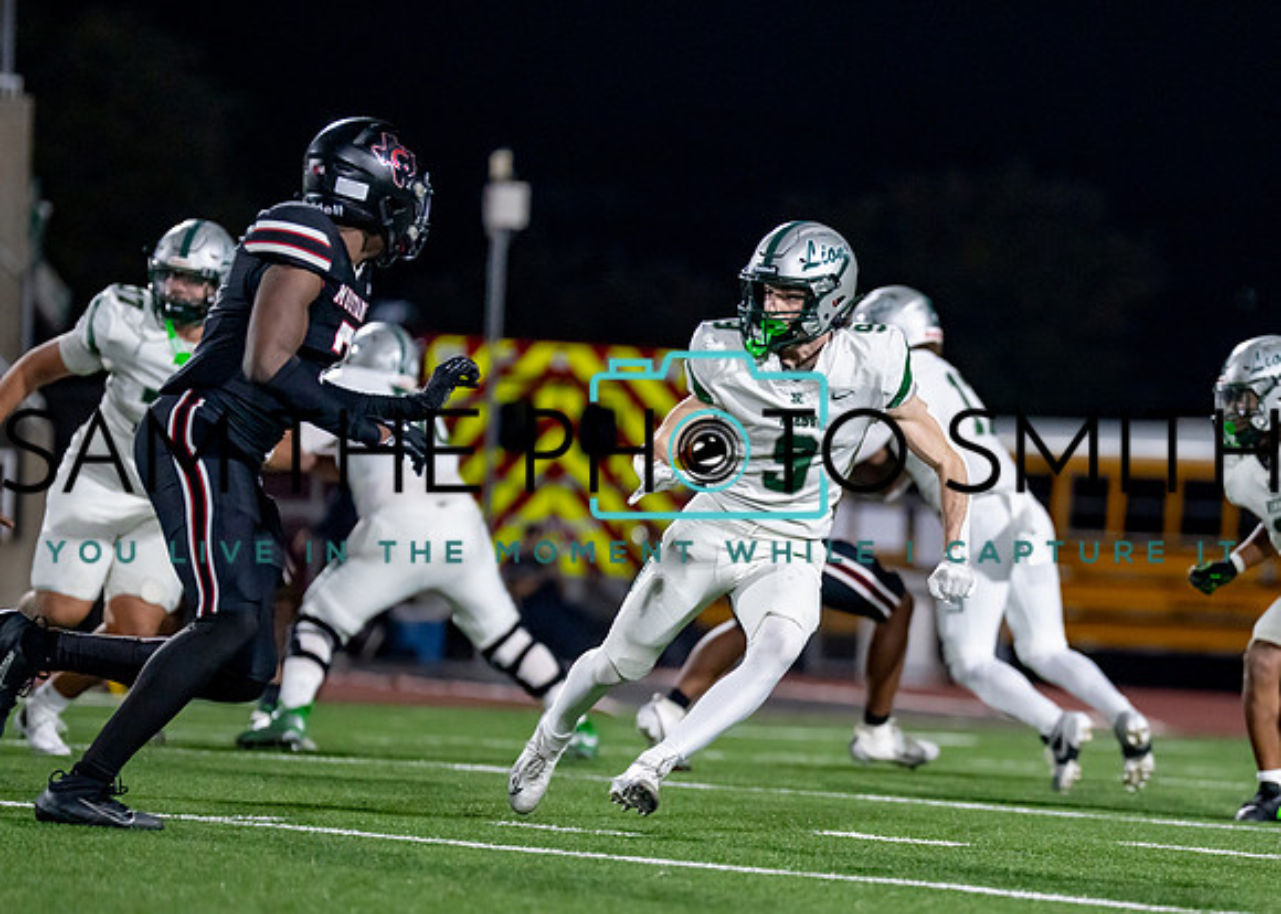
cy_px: 601
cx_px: 923
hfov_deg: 7.1
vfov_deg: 5.1
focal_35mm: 284
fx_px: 10312
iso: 3200
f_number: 2.8
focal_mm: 200
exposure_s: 1/1250
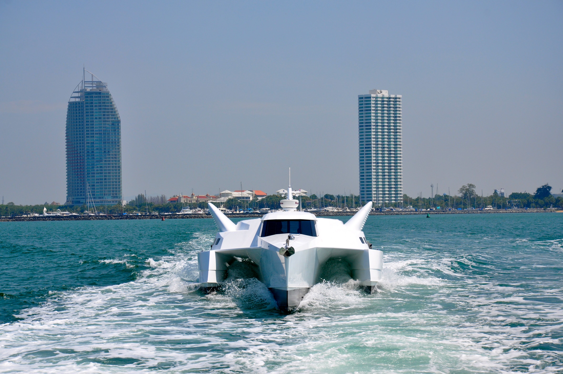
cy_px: 187
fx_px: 1640
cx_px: 282
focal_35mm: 105
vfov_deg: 13.0
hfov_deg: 19.5
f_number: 11
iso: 200
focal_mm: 70
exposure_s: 1/500
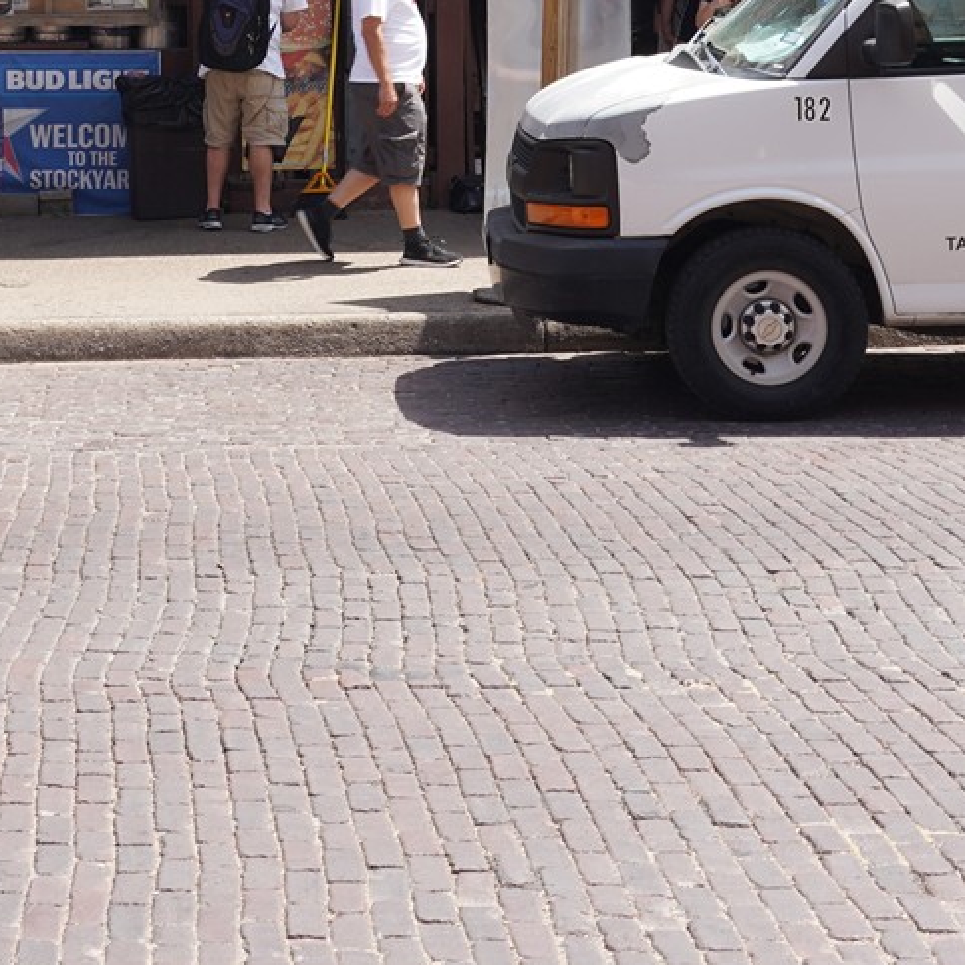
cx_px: 66
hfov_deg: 15.3
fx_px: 3532
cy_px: -203
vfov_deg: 15.0
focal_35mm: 112
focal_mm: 32
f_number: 11
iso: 160
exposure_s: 1/100
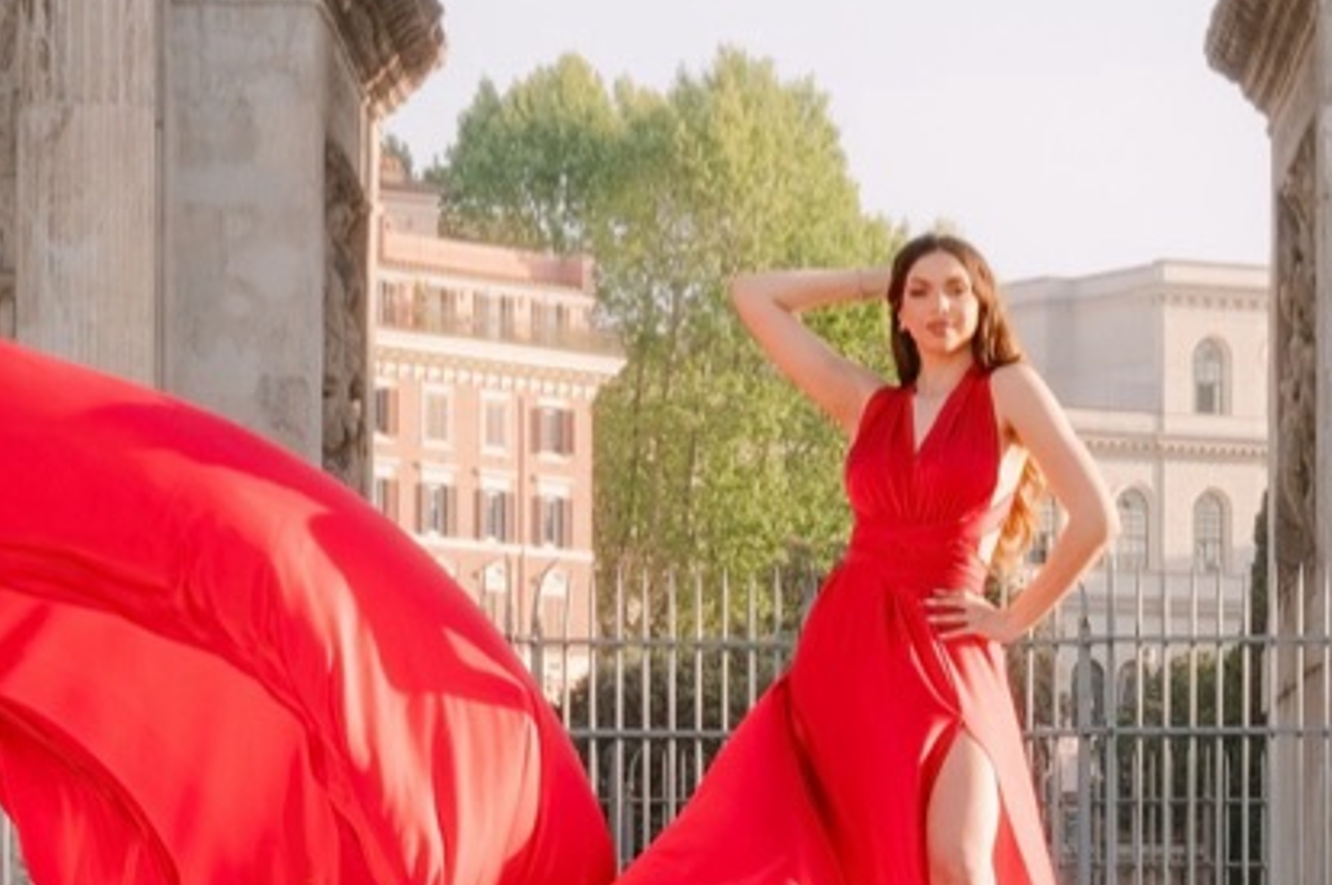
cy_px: 154
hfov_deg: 14.5
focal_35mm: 142
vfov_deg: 9.6
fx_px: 5248
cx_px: 766
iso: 200
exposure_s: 1/250
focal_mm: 49
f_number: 8
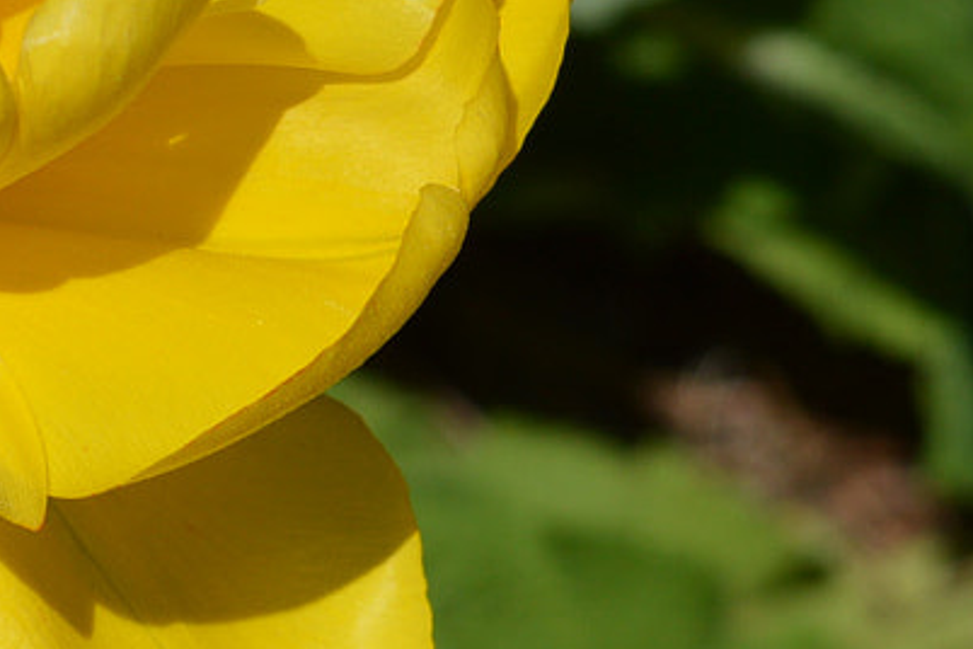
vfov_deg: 4.2
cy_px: 85
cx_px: -450
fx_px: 8864
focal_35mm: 328
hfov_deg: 6.2
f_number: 8
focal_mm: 55
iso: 100
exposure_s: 1/500
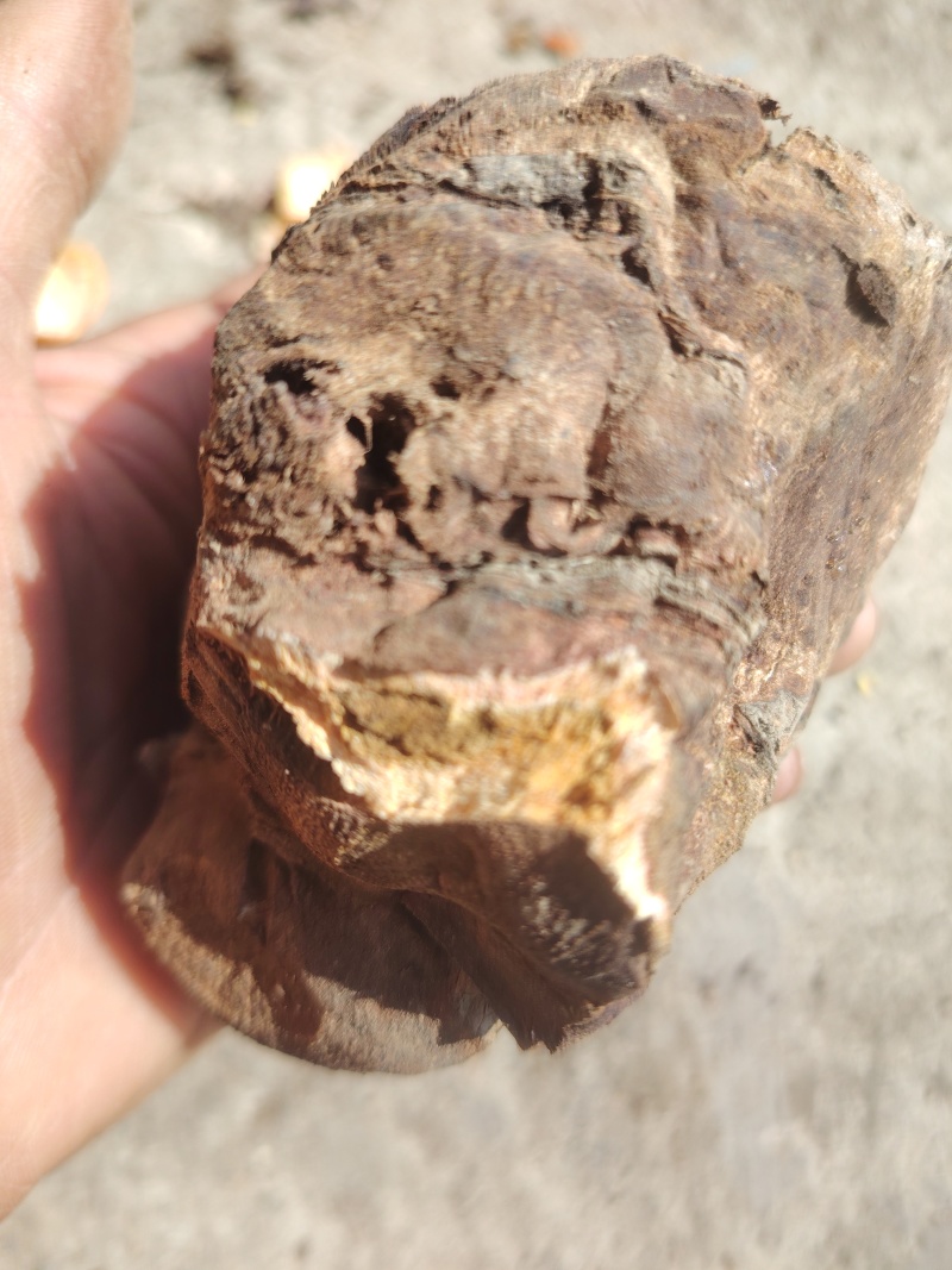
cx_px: 476
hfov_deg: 56.8
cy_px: 635
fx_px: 880
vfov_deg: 71.6
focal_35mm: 24
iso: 100
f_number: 1.75
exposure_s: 1/297
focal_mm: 5.25
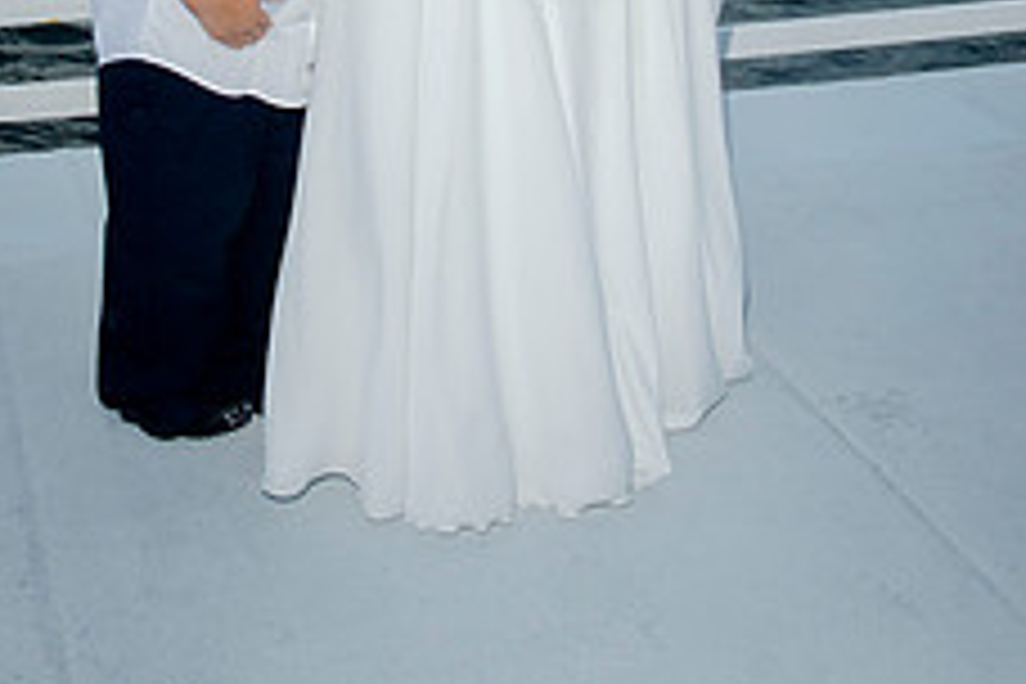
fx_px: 2109
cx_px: 405
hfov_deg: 27.3
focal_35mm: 74
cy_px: -256
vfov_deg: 17.1
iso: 200
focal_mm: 25
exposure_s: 1/100
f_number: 5.6
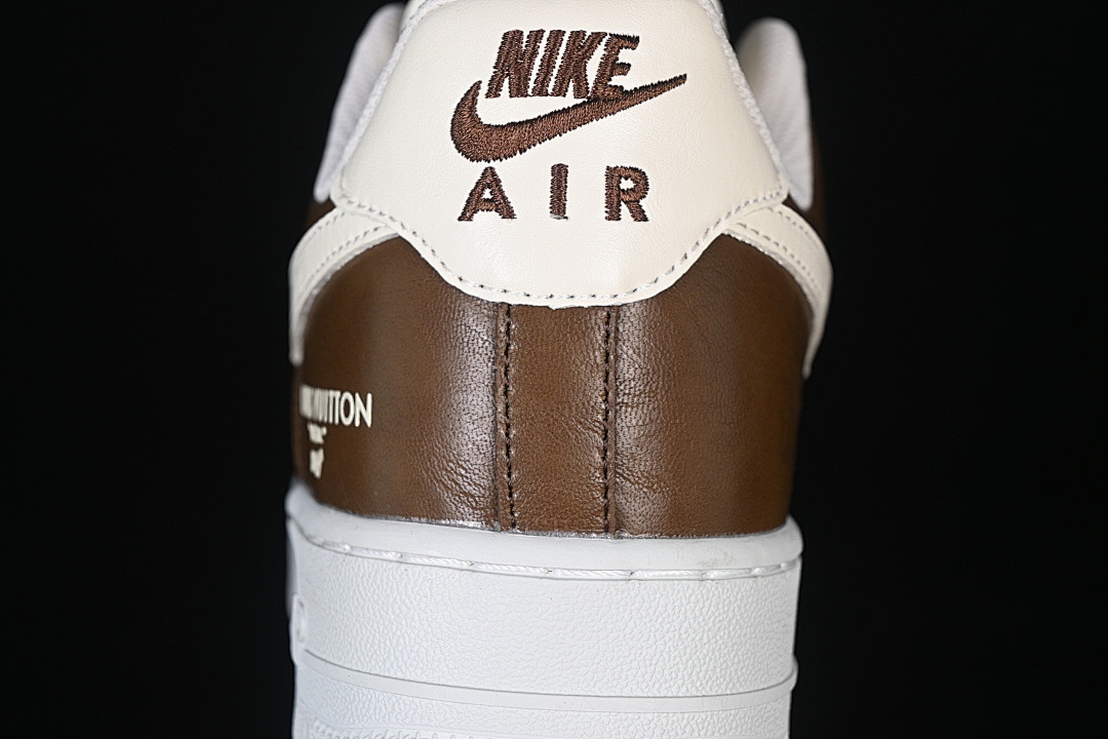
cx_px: 554
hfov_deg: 27.0
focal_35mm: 75
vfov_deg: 18.2
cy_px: 370
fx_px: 2308
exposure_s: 1/60
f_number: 6.3
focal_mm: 50
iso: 160
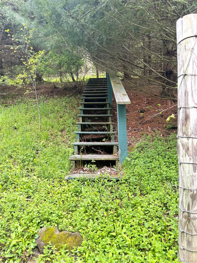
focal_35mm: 24
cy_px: 132
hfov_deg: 56.8
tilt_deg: +0.2
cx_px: 98
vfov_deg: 71.6
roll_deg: +1.5
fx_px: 182
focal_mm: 6.76
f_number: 1.78
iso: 64
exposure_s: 1/121
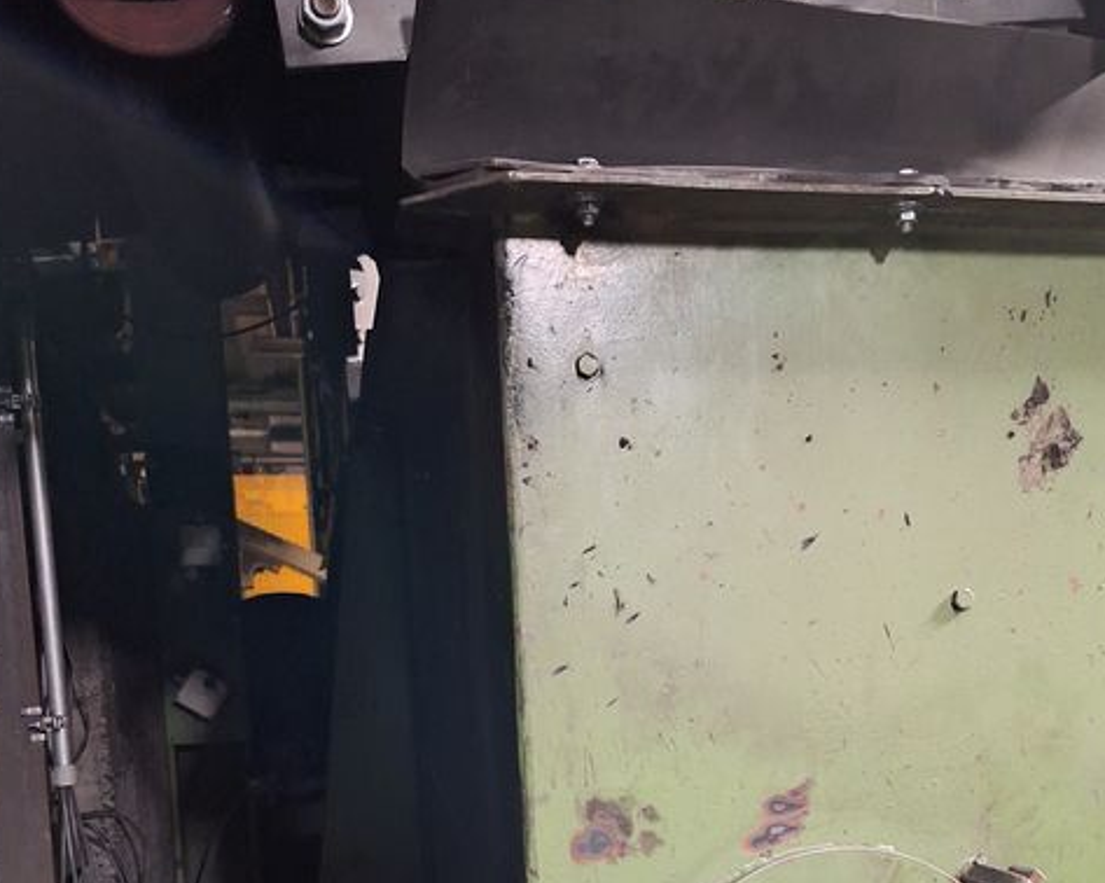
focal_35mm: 38
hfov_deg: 47.8
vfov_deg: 37.2
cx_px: 628
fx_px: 1242
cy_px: 752
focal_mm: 5.54
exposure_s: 1/17
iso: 1250
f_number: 1.8
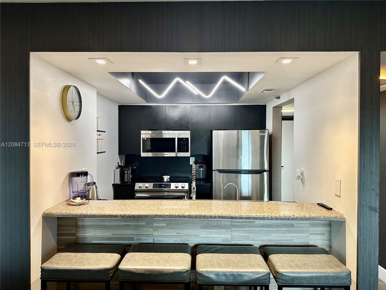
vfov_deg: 56.8
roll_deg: -0.6
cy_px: 145
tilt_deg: -0.6
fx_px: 268
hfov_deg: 71.6
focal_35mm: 24
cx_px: 193
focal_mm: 6.86
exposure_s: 1/60
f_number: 1.78
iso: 160
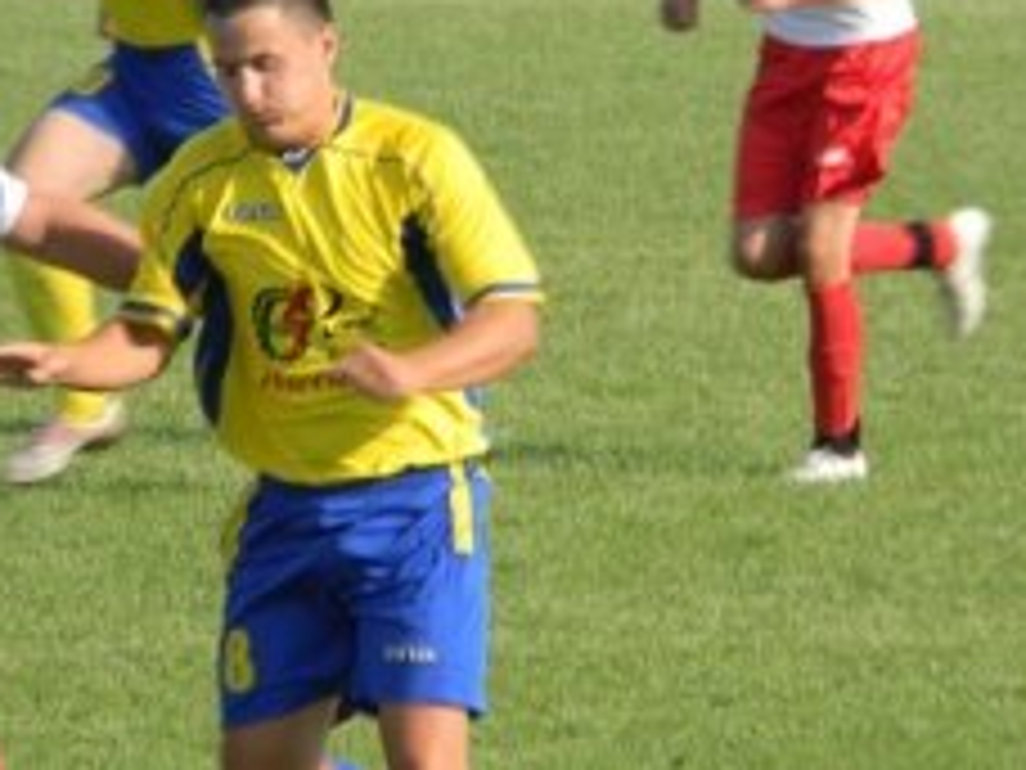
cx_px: 508
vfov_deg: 2.0
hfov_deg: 2.7
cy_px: 358
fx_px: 21755
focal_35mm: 734
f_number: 5.4
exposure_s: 1/220
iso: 80
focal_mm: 60.7
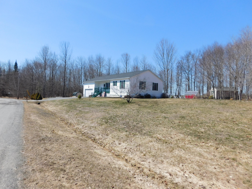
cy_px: 94
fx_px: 167
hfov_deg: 73.9
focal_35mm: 23
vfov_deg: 58.9
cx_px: 126
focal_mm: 4
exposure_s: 1/500
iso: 125
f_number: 6
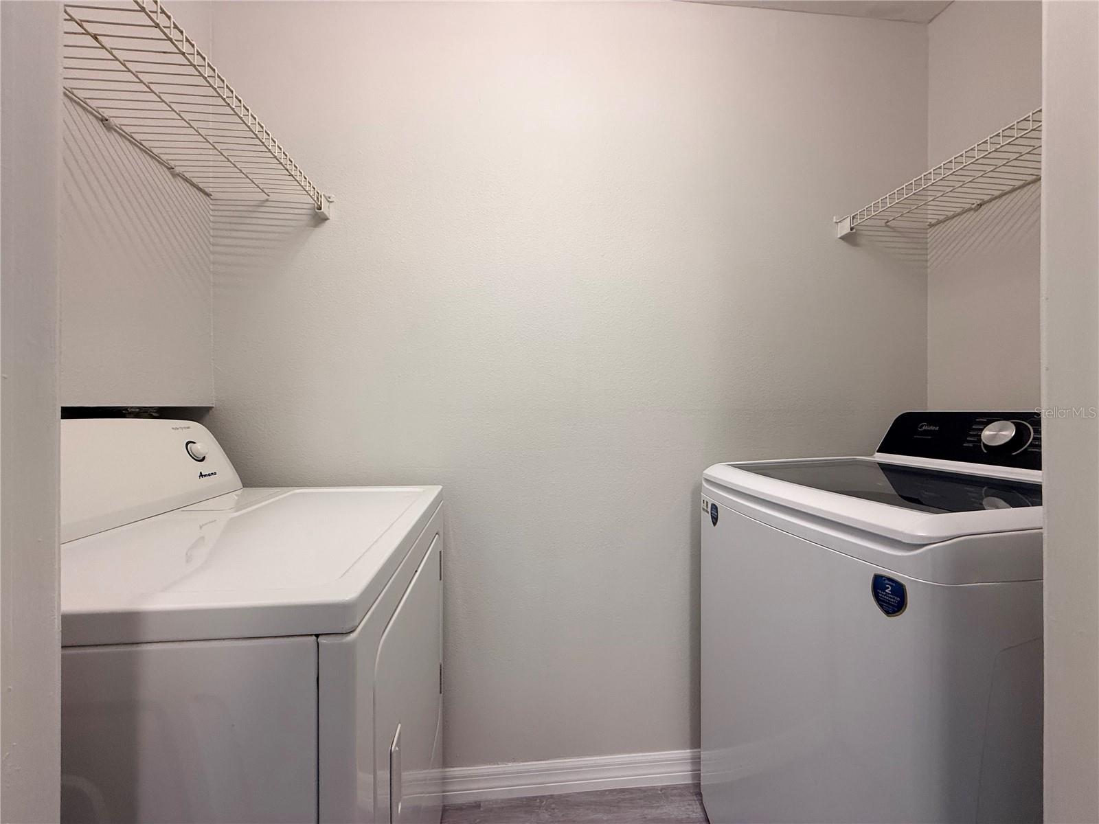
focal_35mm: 14
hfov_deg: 102.1
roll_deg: +0.1
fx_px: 444
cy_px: 412
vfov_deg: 85.7
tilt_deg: +0.3
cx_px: 550
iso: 160
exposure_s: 1/120
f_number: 2.2
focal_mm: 2.22
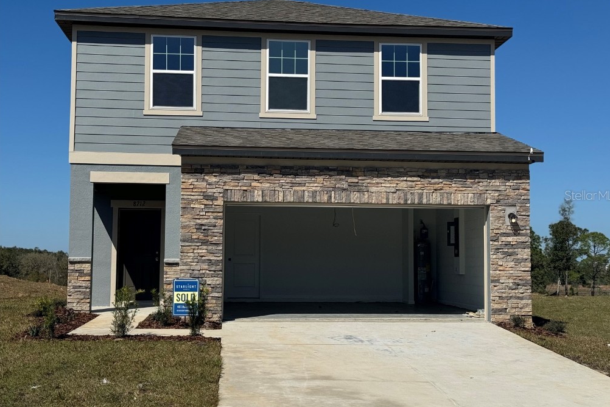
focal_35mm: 51
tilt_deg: +3.4
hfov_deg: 38.9
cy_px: 195
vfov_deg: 26.5
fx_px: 864
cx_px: 310
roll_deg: -0.6
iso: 64
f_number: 1.78
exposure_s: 1/7937
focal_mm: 6.86
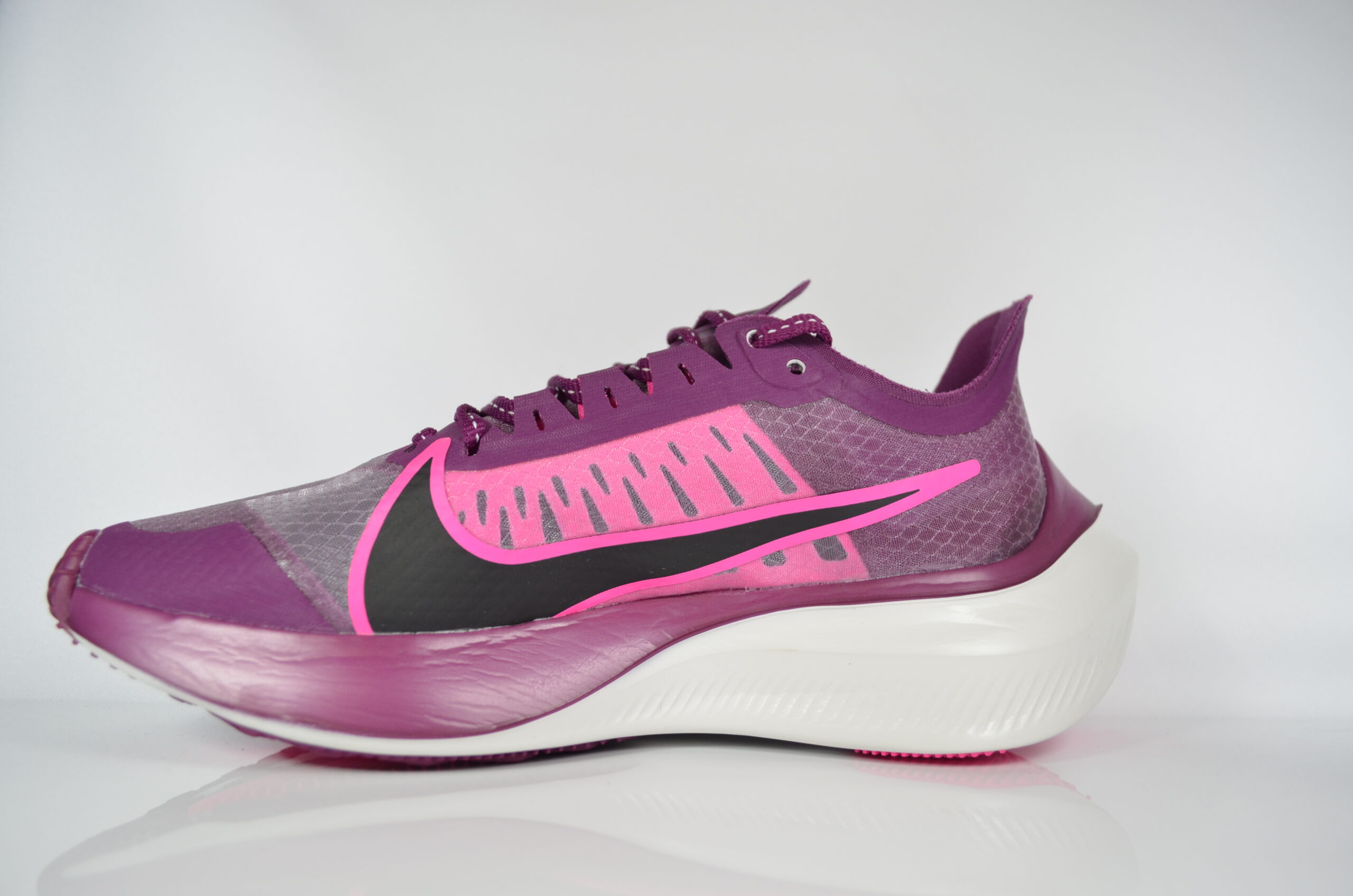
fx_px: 1013
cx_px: 676
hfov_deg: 67.5
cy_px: 448
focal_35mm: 27
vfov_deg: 47.7
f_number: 3.5
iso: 400
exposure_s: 1/200
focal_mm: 18
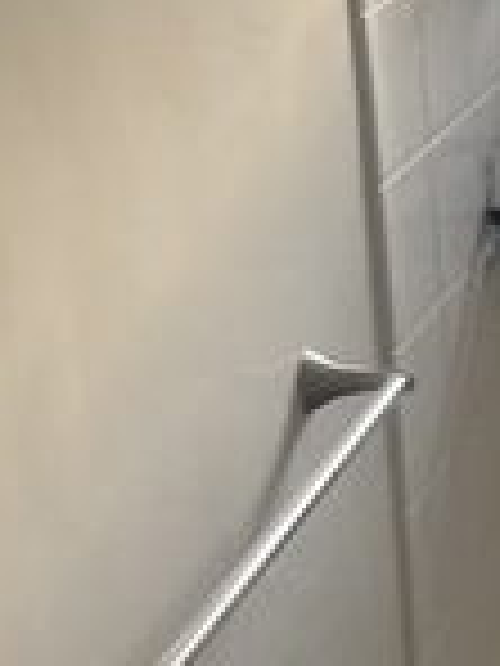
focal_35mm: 108
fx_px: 2080
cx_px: 1072
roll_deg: +0.8
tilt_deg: -15.6
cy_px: 187
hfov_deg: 11.9
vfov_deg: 18.1
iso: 125
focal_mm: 6.76
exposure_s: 1/60
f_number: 1.78
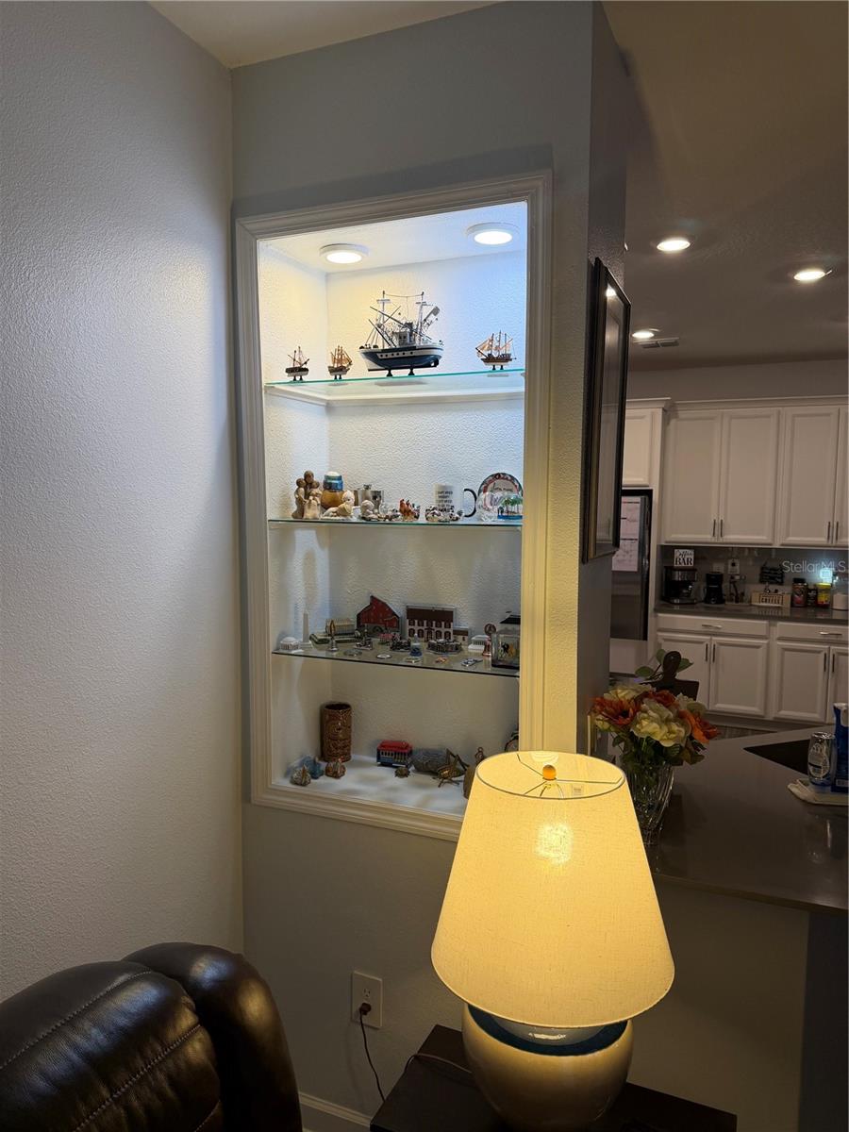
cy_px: 566
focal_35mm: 24
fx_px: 785
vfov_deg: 71.6
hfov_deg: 56.8
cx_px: 424
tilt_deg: -3.8
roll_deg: +0.1
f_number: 1.78
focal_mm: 6.76
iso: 125
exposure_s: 1/202
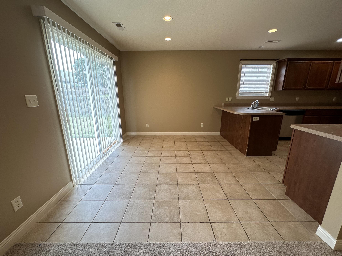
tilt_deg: -14.7
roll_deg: +0.1
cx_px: 171
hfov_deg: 102.1
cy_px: 128
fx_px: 138
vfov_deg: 85.7
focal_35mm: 14
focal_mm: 2.22
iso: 64
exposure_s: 1/120
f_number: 2.2
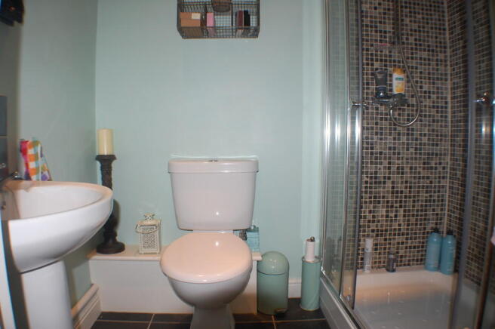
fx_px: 453
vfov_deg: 39.9
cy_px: 164
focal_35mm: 33
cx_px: 248
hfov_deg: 57.3
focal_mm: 22
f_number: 4
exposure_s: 1/60
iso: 400
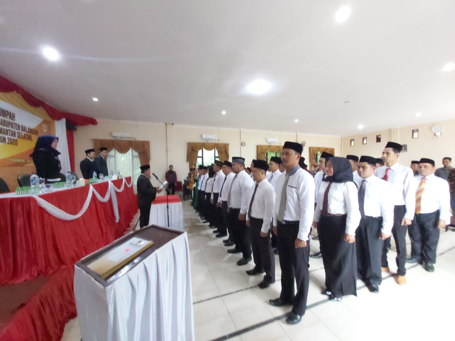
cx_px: 228
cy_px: 170
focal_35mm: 13
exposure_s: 1/25
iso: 500
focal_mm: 1.42
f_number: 2.2
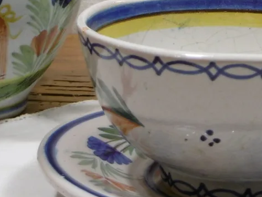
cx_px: 237
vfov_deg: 11.4
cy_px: -19
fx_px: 969
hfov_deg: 15.2
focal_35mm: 128
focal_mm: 6.8
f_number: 3.7
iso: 100
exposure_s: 1/13
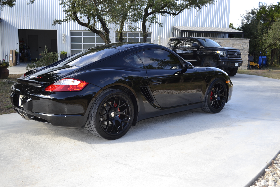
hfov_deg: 53.1
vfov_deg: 36.9
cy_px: 94
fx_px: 280
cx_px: 140
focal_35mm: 36
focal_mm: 24
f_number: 4
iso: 100
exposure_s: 1/125
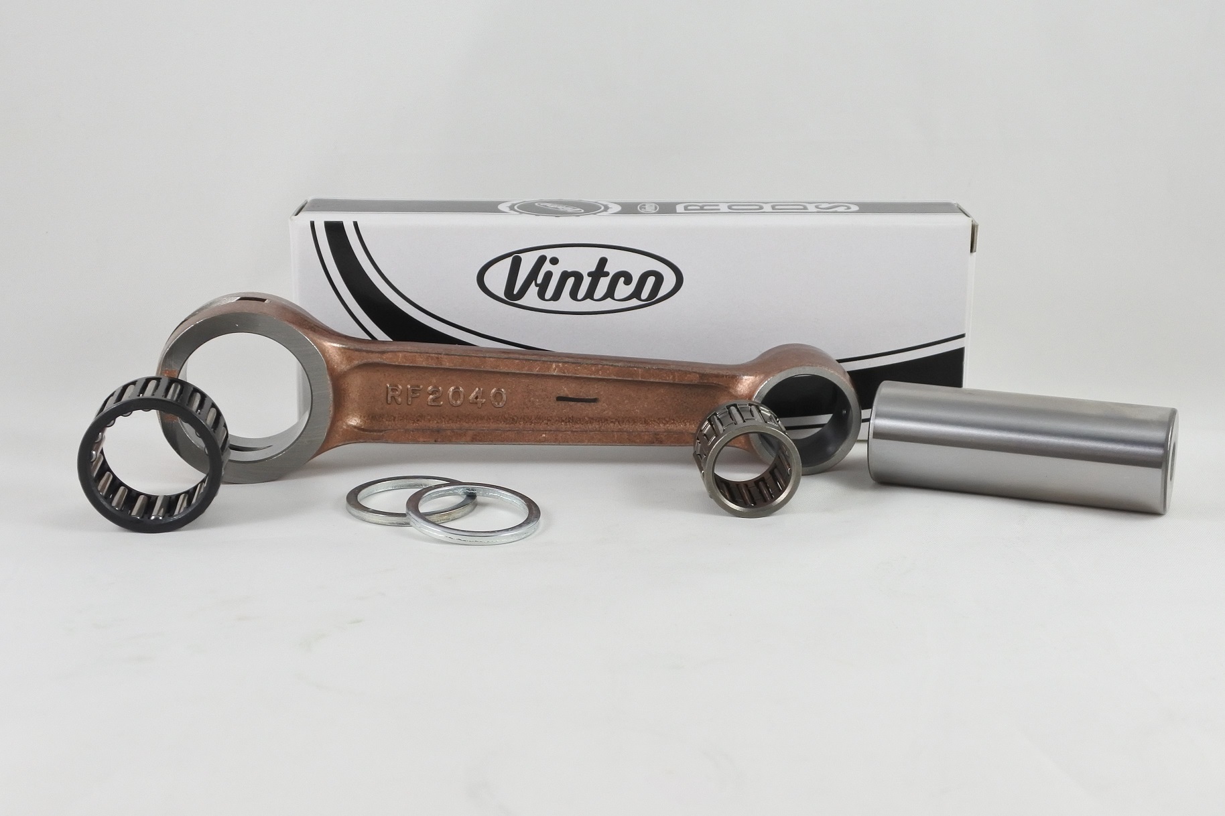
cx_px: 612
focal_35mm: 38
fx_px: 1293
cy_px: 408
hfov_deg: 50.7
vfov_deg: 35.0
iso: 400
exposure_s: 1/125
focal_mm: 14.3
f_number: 4
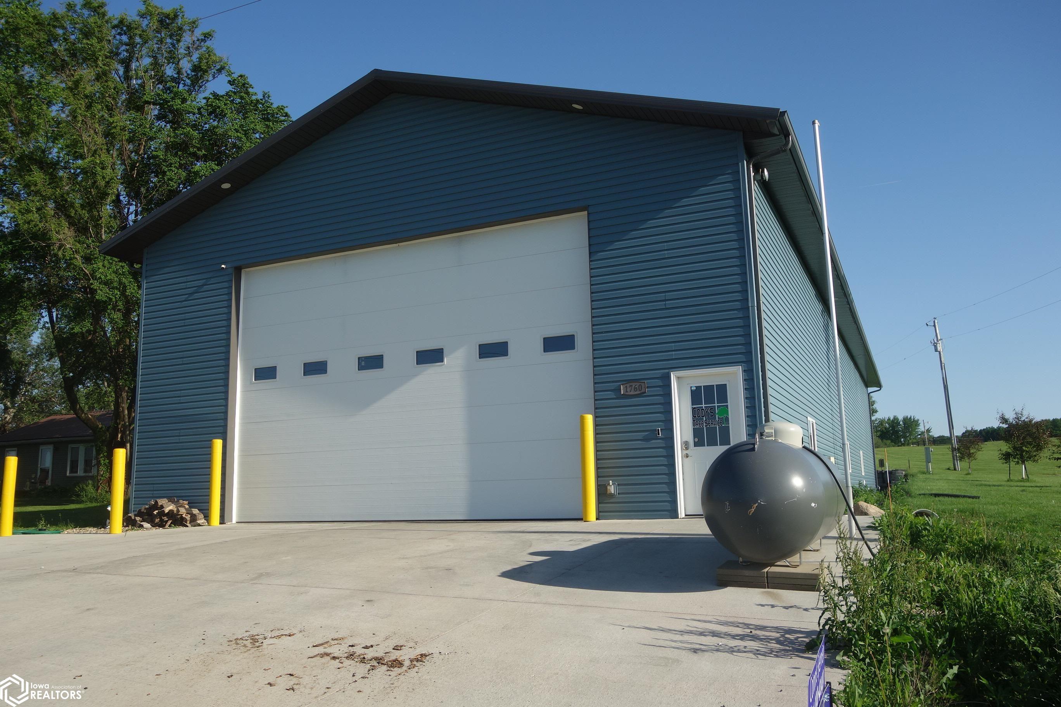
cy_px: 354
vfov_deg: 46.4
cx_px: 530
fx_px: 825
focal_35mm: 28
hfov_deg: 65.5
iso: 125
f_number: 5.6
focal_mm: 10.4
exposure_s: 1/500
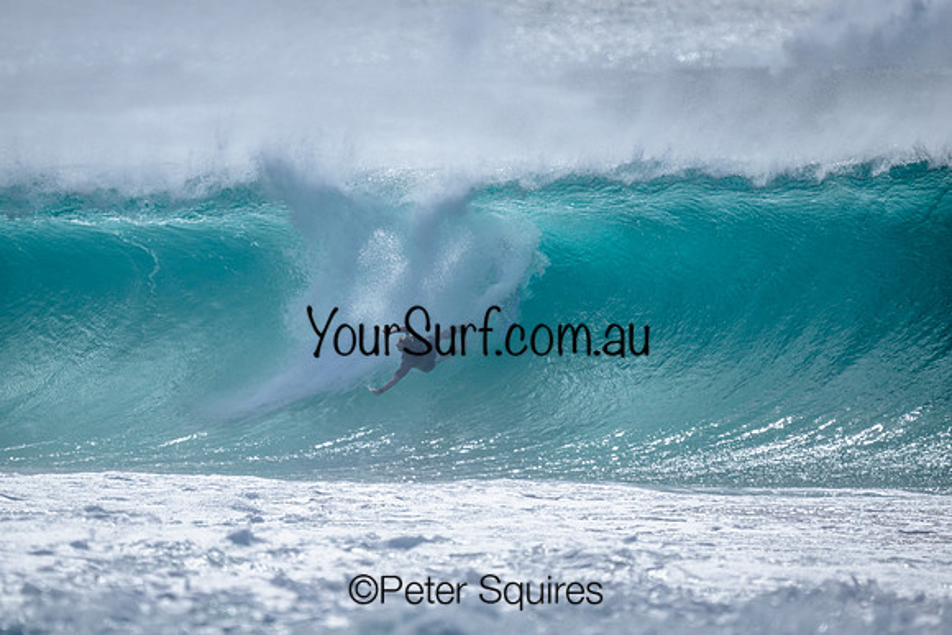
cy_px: 318
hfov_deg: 2.6
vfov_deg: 1.7
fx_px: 21160
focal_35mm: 800
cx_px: 476
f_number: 6.3
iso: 125
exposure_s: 1/2000
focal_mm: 800
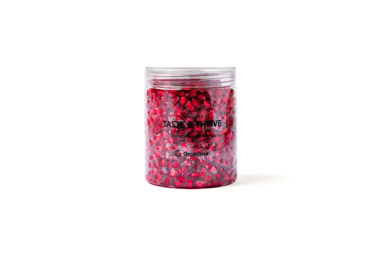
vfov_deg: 27.0
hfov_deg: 39.6
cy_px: 128
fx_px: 532
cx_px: 192
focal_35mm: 50
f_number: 5.6
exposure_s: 1/200
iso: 250
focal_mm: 50
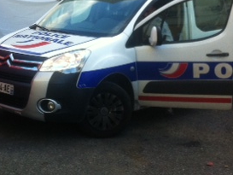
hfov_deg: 23.3
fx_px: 552
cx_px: 29
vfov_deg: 17.8
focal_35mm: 82
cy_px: 27
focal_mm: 3.85
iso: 100
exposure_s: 1/120
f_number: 2.8
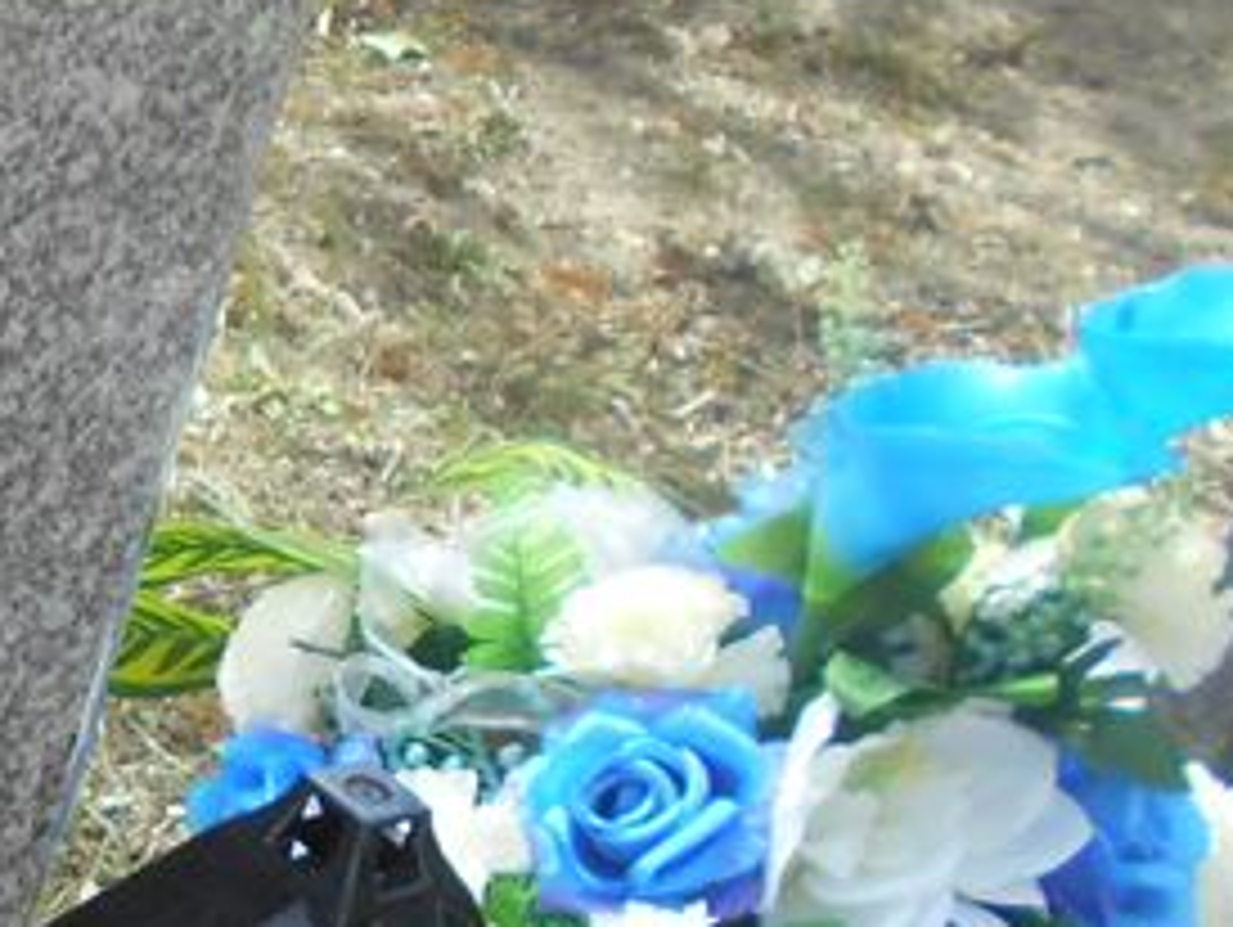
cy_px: 590
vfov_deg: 15.2
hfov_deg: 16.8
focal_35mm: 97
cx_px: -972
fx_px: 3458
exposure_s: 1/320
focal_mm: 4.6
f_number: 3.2
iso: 80
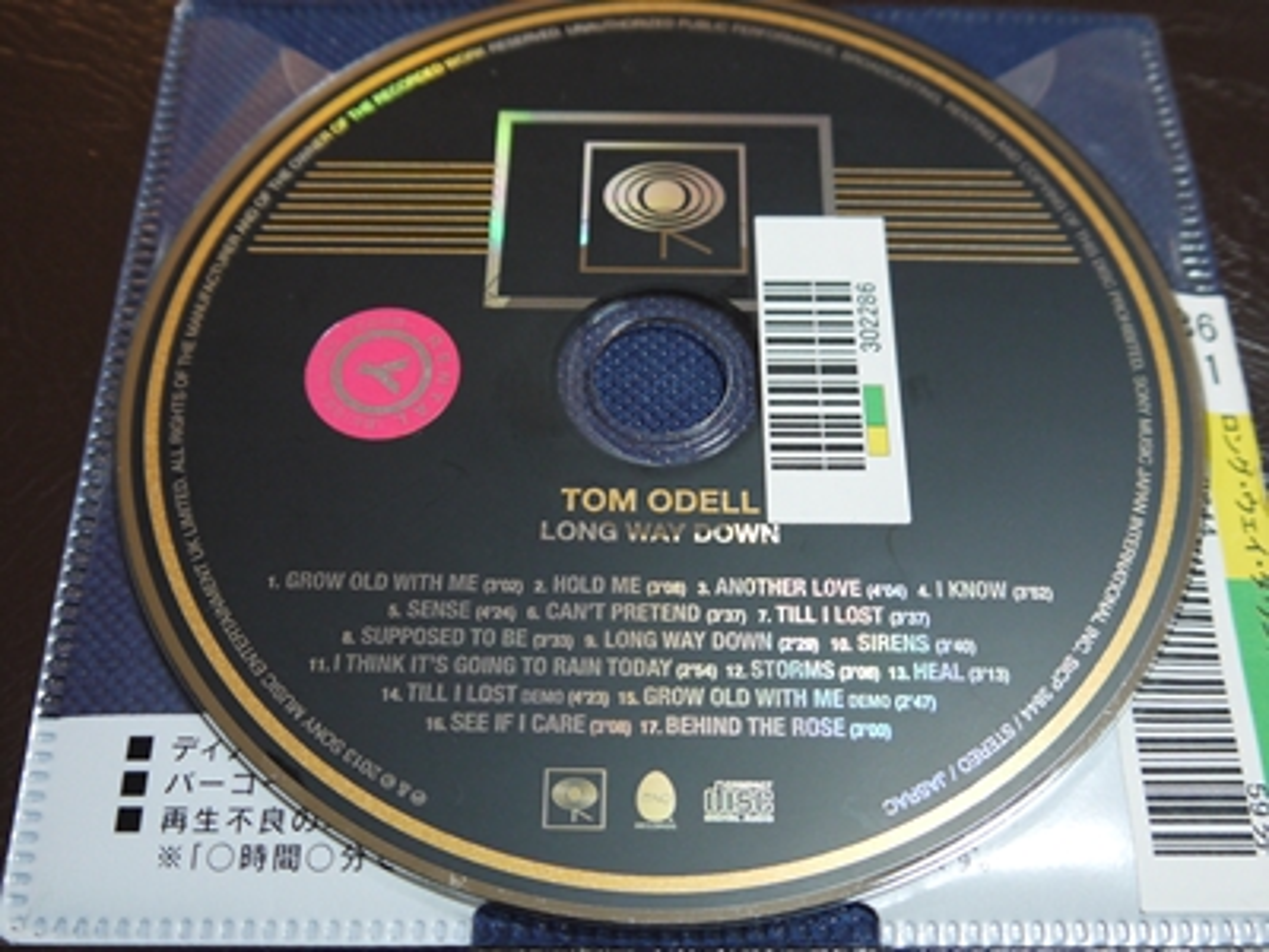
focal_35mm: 39
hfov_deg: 47.9
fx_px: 1430
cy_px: 476
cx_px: 634
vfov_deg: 36.8
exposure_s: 1/25
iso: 400
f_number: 3.5
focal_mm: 14
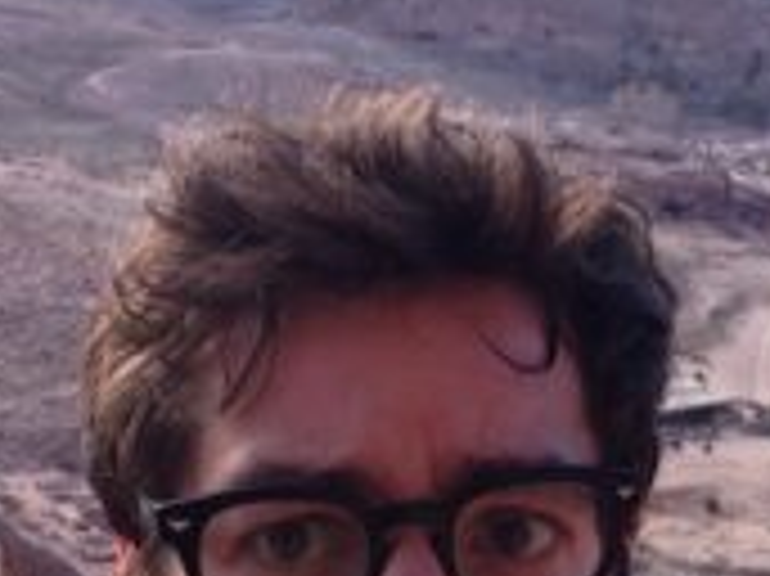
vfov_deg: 17.9
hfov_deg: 23.6
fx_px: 1823
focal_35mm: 82
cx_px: 581
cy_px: 418
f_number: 2.4
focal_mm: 2.18
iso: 32
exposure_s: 1/268
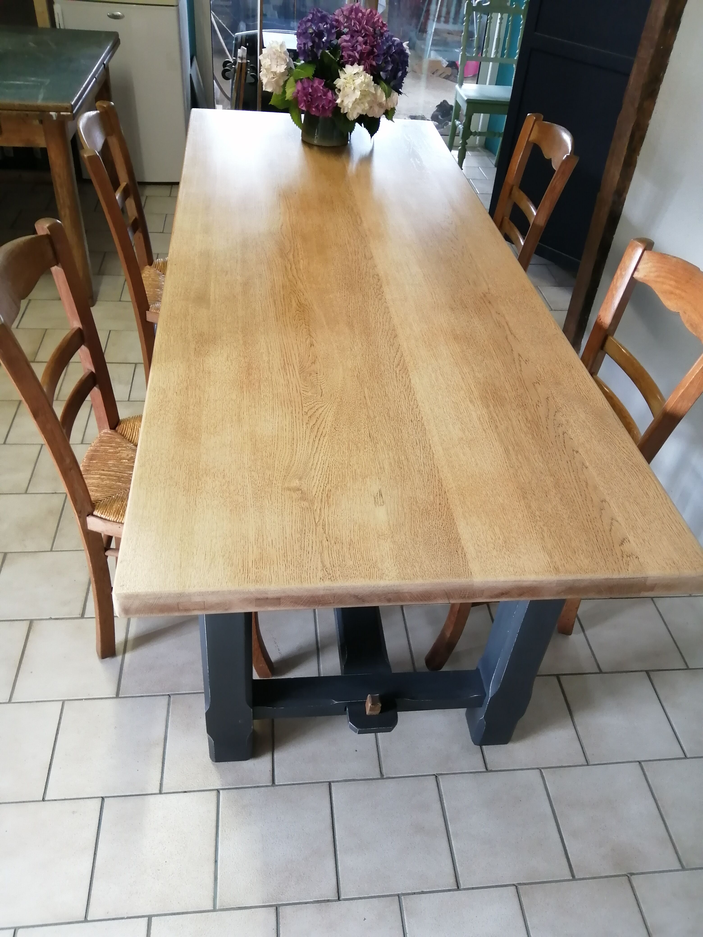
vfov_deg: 67.3
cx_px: 352
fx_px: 704
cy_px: 468
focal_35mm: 26
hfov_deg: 53.1
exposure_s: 1/33.3
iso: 160
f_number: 1.8
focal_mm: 3.6
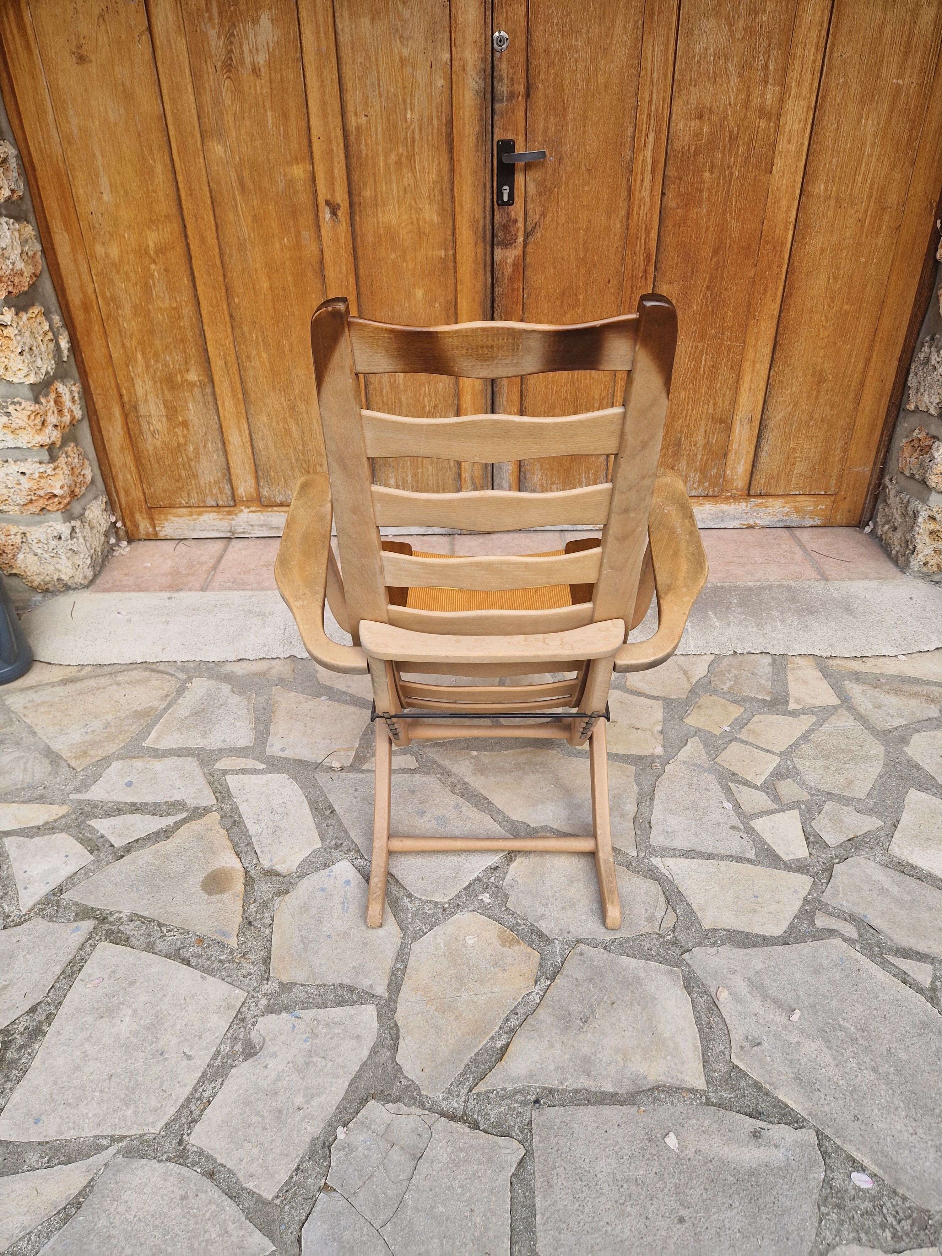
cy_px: 628
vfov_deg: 73.9
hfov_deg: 58.9
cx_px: 471
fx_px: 835
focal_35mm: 23
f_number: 1.8
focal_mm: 5.4
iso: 50
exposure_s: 1/180
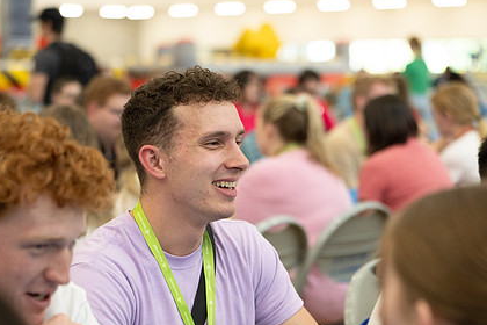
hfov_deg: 19.5
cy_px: 213
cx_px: 265
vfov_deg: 13.0
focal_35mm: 105
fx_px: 1420
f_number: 2.8
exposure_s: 1/250
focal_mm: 70
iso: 800
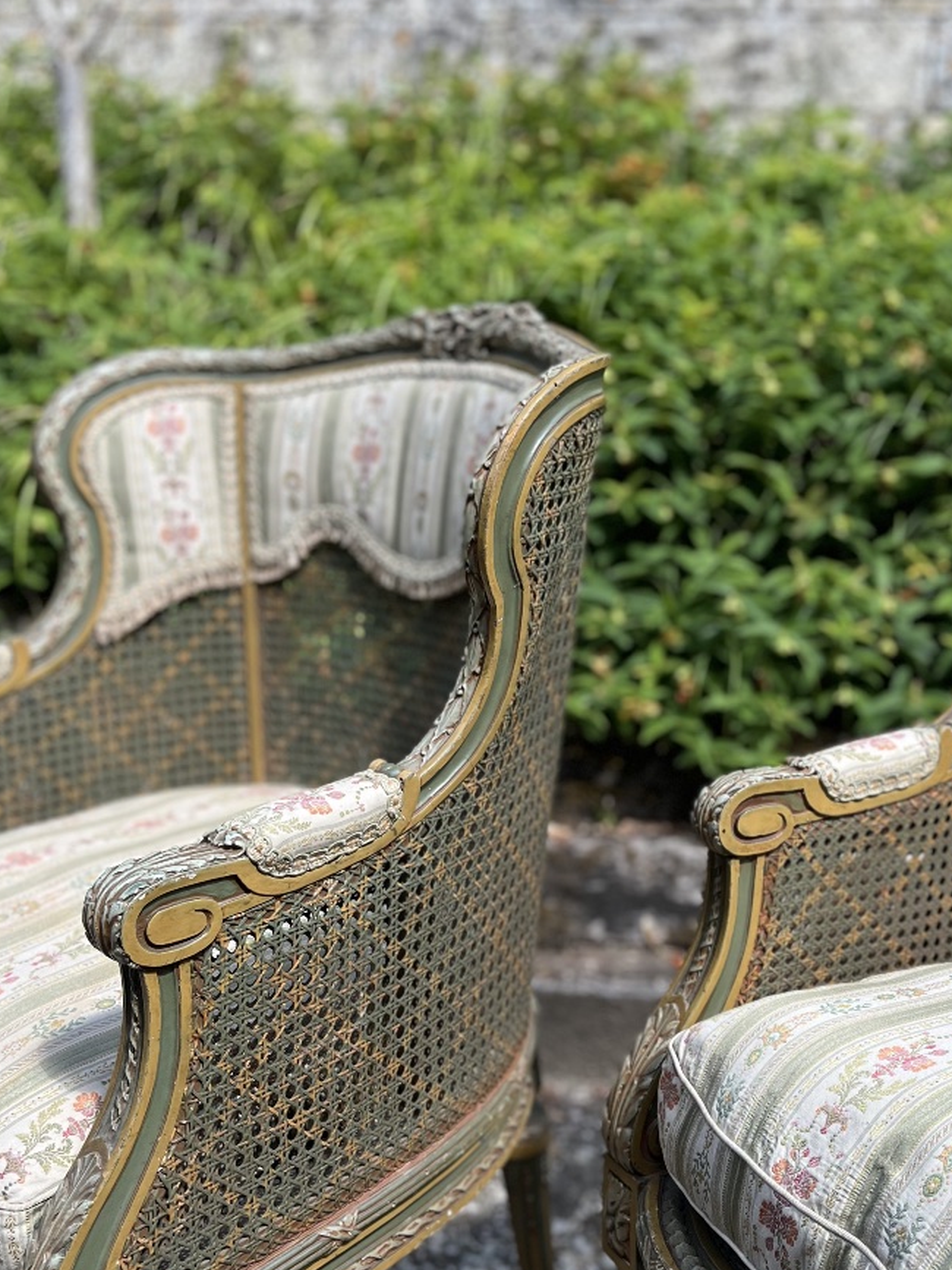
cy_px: 738
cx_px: 625
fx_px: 1320
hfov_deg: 39.2
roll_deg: +0.4
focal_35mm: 36
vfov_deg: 51.1
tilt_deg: -13.8
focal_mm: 5.1
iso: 50
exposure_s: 1/967
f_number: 1.6
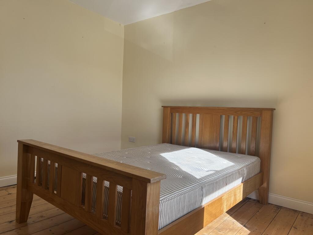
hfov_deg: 67.3
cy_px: 118
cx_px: 156
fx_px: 235
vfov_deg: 53.1
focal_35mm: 26
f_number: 1.5
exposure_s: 1/493
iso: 50
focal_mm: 5.7
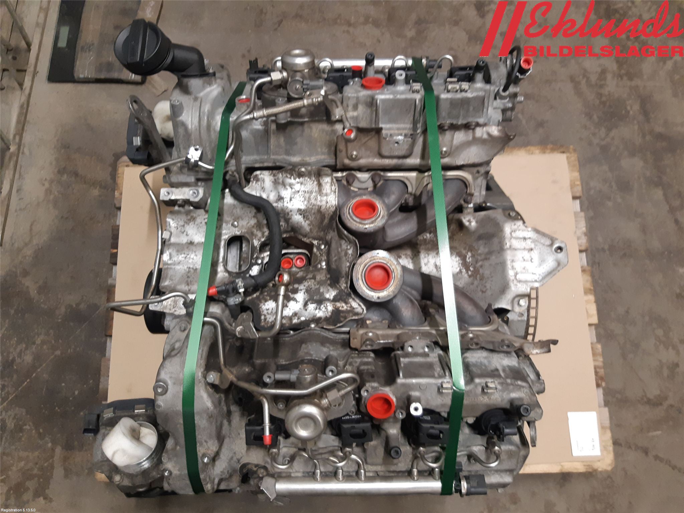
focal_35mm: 26
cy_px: 256
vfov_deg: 53.1
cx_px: 342
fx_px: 514
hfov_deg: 67.3
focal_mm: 3.93
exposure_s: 1/50
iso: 160
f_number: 1.7
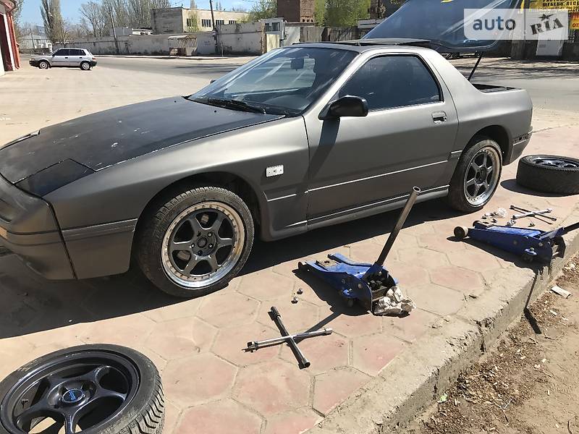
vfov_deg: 49.7
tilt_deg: -20.5
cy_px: 217
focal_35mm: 28
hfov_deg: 63.4
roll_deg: +0.4
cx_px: 290
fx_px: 468
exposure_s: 1/2128
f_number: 1.8
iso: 20
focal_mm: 4
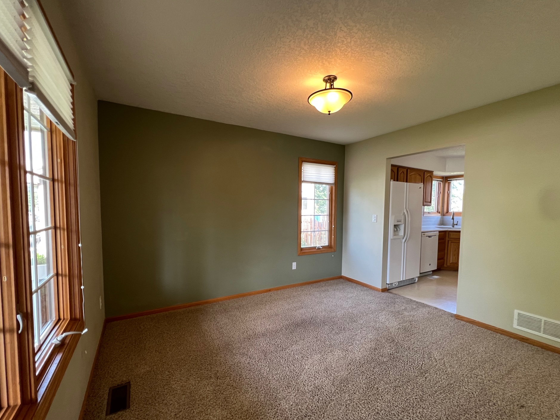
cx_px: 272
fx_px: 226
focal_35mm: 14
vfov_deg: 85.6
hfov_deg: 102.0
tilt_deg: -4.6
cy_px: 224
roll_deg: -0.5
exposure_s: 1/120
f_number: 1.8
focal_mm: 1.57
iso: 200
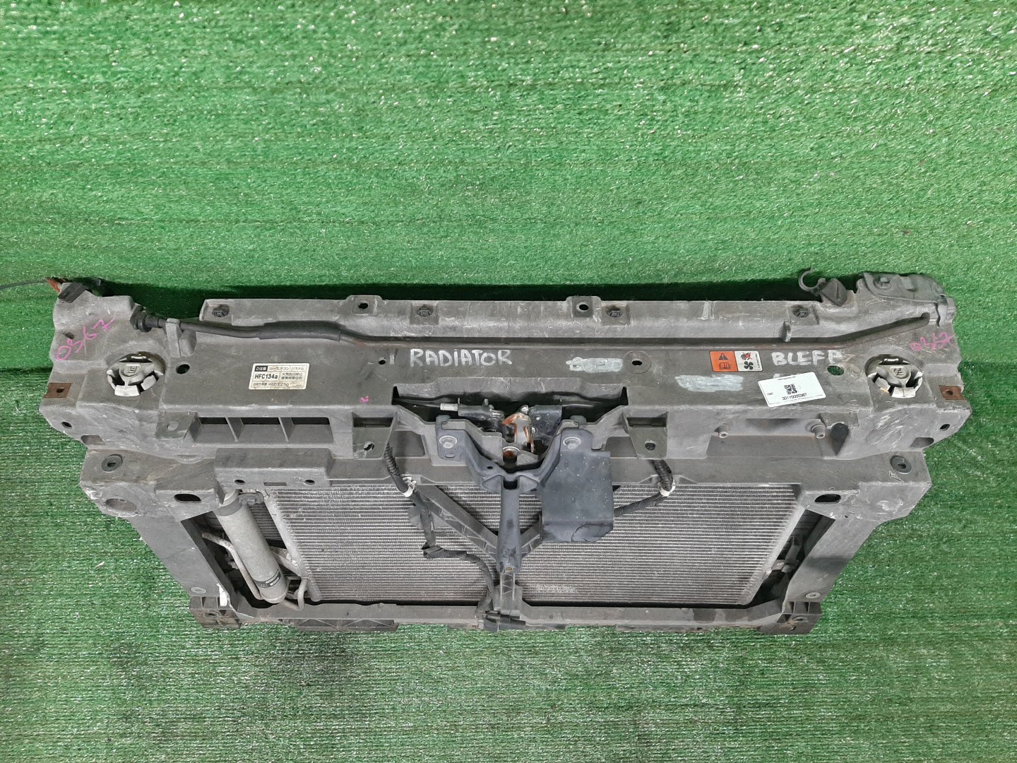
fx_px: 764
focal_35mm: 26
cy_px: 382
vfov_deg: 53.1
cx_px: 508
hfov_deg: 67.3
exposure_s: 1/50
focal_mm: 3.93
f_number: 1.7
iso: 168
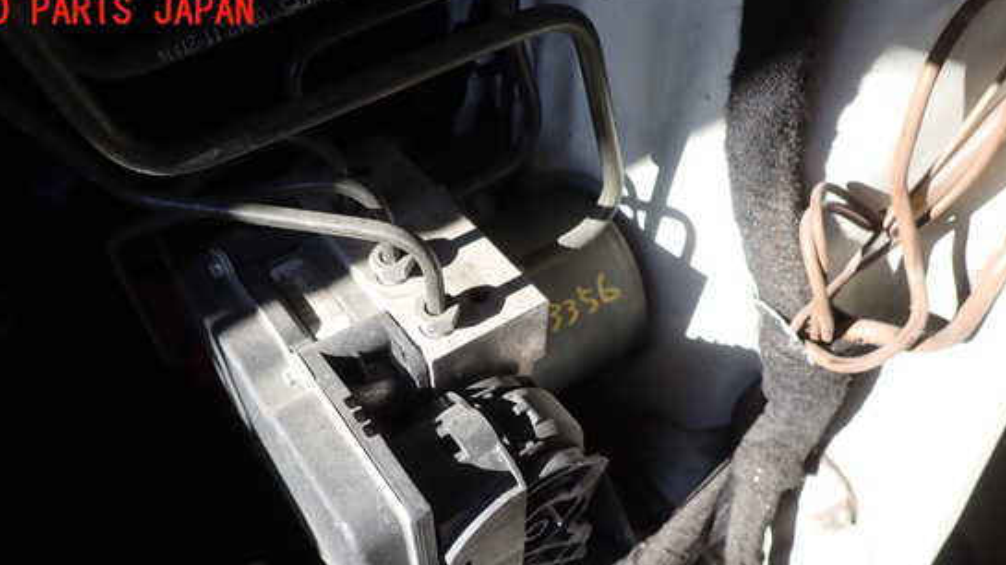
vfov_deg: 38.2
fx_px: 800
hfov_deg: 64.3
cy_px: 404
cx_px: 473
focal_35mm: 30
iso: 100
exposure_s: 1/320
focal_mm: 4.5
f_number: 2.8
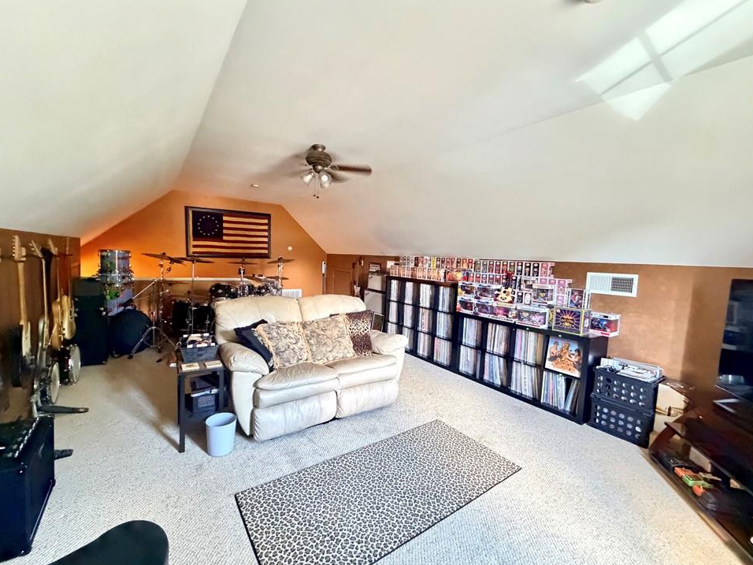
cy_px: 284
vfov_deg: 81.7
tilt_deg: -4.3
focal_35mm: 15
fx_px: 326
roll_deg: -2.2
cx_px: 374
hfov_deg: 98.2
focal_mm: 2.22
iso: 1600
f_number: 2.2
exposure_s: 1/40
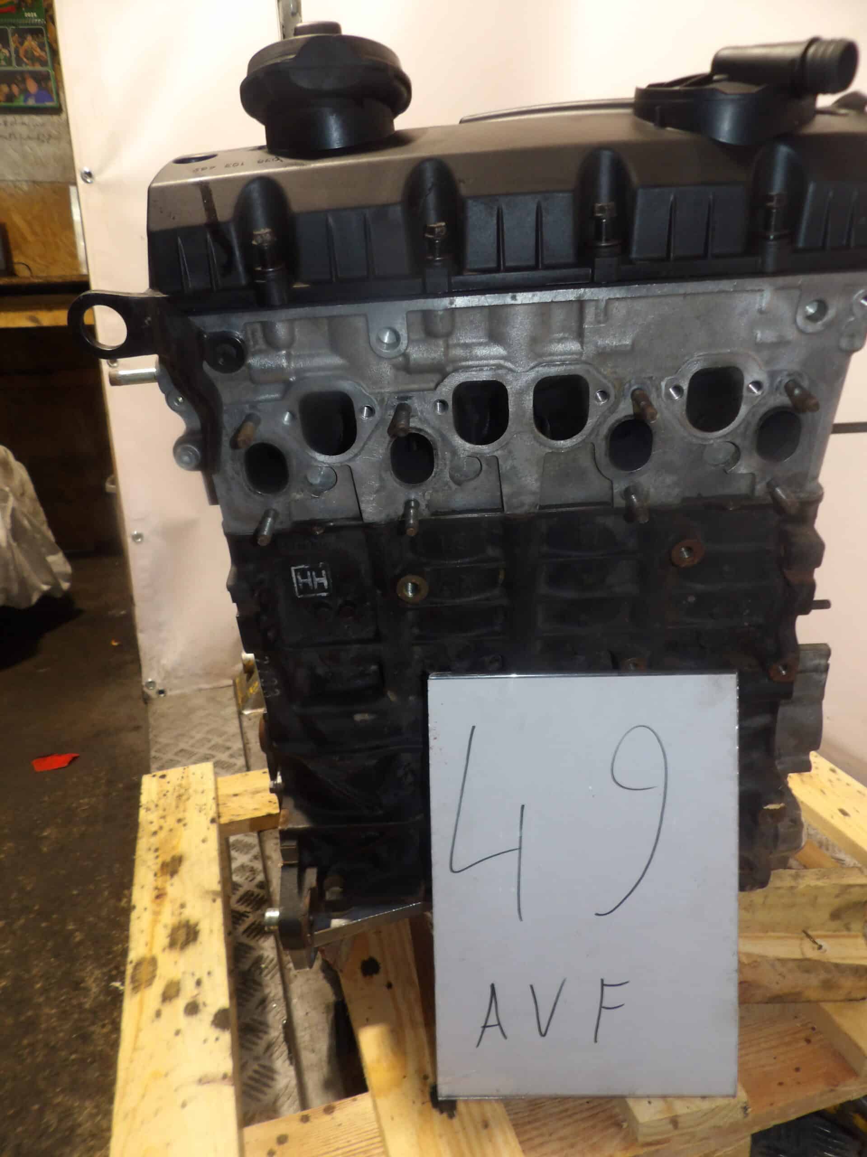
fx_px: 801
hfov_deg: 56.8
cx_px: 434
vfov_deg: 71.6
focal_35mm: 24
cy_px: 578
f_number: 2.8
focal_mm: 4.3
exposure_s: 1/33
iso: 200
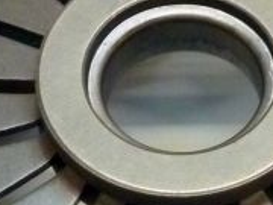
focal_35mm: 249
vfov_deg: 5.9
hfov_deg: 7.9
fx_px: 1964
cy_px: 238
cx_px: 201
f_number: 3.8
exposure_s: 1/20
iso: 400
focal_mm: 7.9
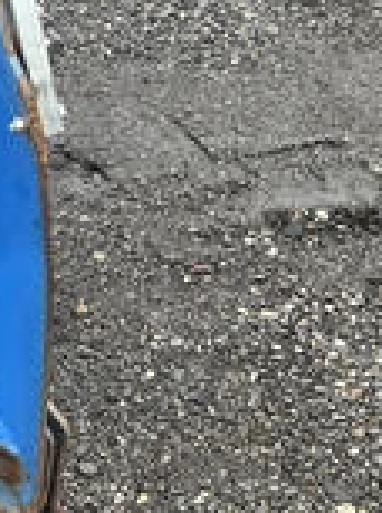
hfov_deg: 17.2
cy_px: 148
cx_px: -211
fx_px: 1123
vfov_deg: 25.5
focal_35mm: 76
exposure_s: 1/122
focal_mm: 3
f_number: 1.8
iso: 32
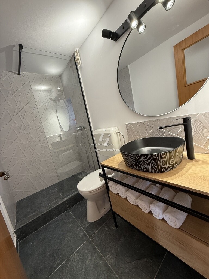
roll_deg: +11.4
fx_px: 113
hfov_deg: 85.7
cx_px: 104
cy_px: 140
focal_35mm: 14
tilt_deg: -9.0
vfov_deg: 102.1
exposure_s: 1/50
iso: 200
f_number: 2.2
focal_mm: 2.22
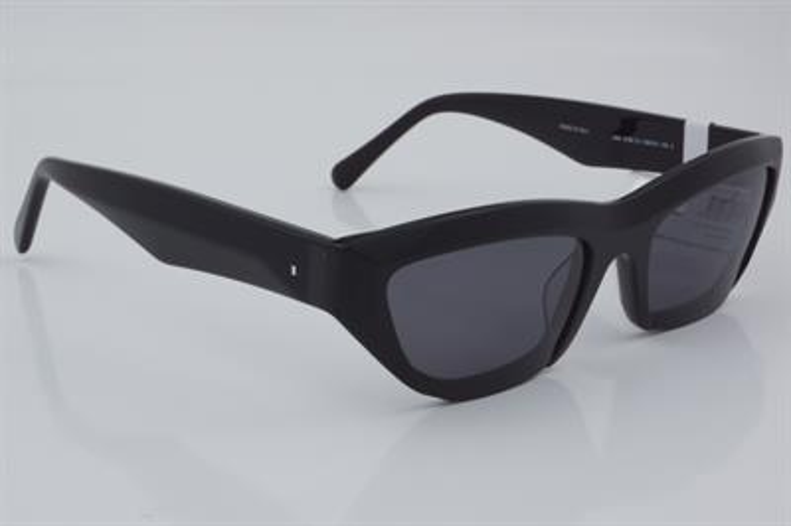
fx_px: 1811
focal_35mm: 82
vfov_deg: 16.5
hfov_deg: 24.6
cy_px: 263
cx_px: 396
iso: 100
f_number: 32
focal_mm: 55
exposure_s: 1/4
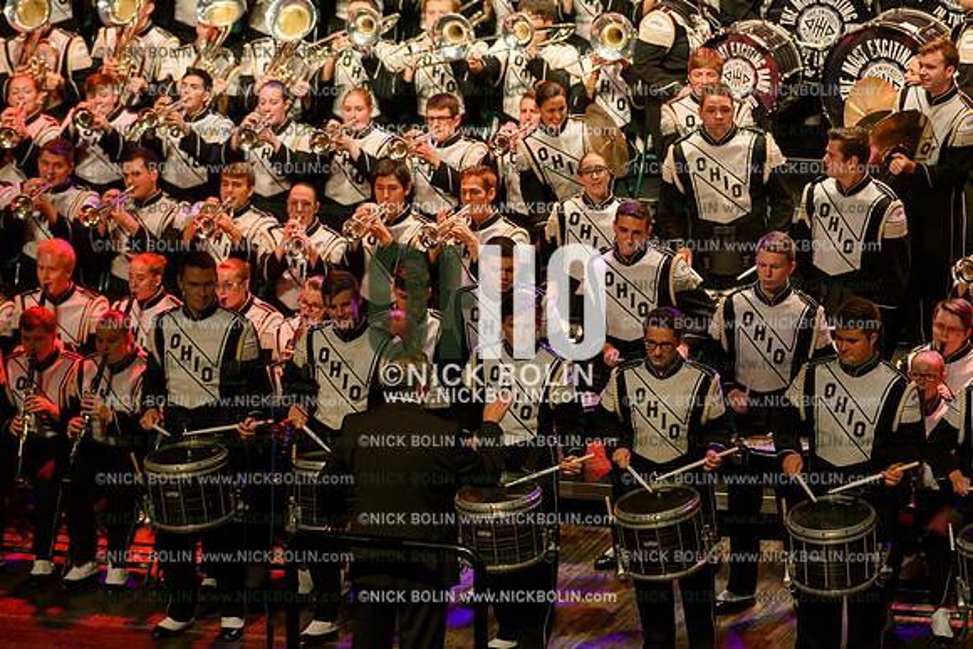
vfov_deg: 6.9
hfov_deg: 10.3
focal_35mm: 200
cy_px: 324
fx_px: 5407
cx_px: 486
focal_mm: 200
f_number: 4
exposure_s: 1/500
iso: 5000
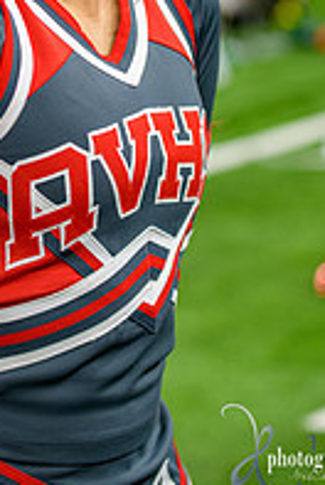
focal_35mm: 171
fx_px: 2307
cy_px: -10
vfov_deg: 11.9
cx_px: 57
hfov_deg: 8.0
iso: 1000
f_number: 2.8
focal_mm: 75
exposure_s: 1/400
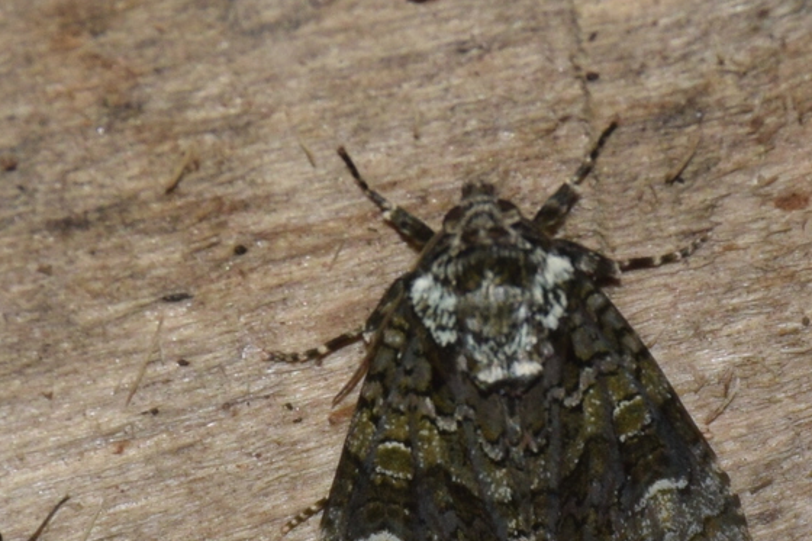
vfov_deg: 3.8
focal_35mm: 360
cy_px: 438
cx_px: 467
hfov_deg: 5.7
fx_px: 8117
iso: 320
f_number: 7.1
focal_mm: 140
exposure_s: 1/60
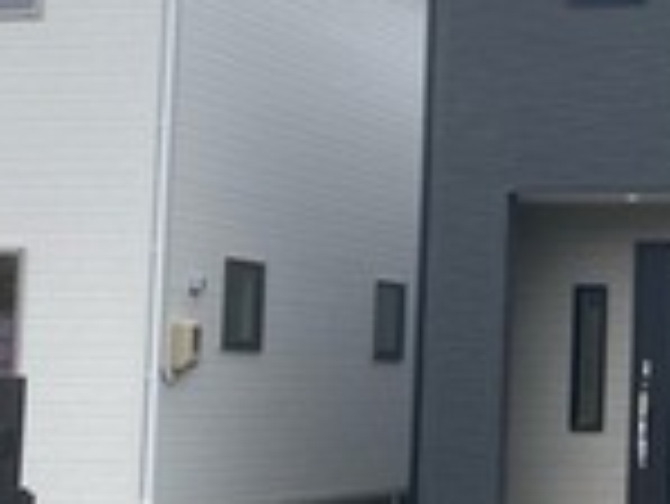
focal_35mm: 90
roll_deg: -1.5
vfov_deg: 16.4
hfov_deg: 19.7
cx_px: 917
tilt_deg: +4.8
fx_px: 1743
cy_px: 270
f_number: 1.8
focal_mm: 3.99
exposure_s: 1/592
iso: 32
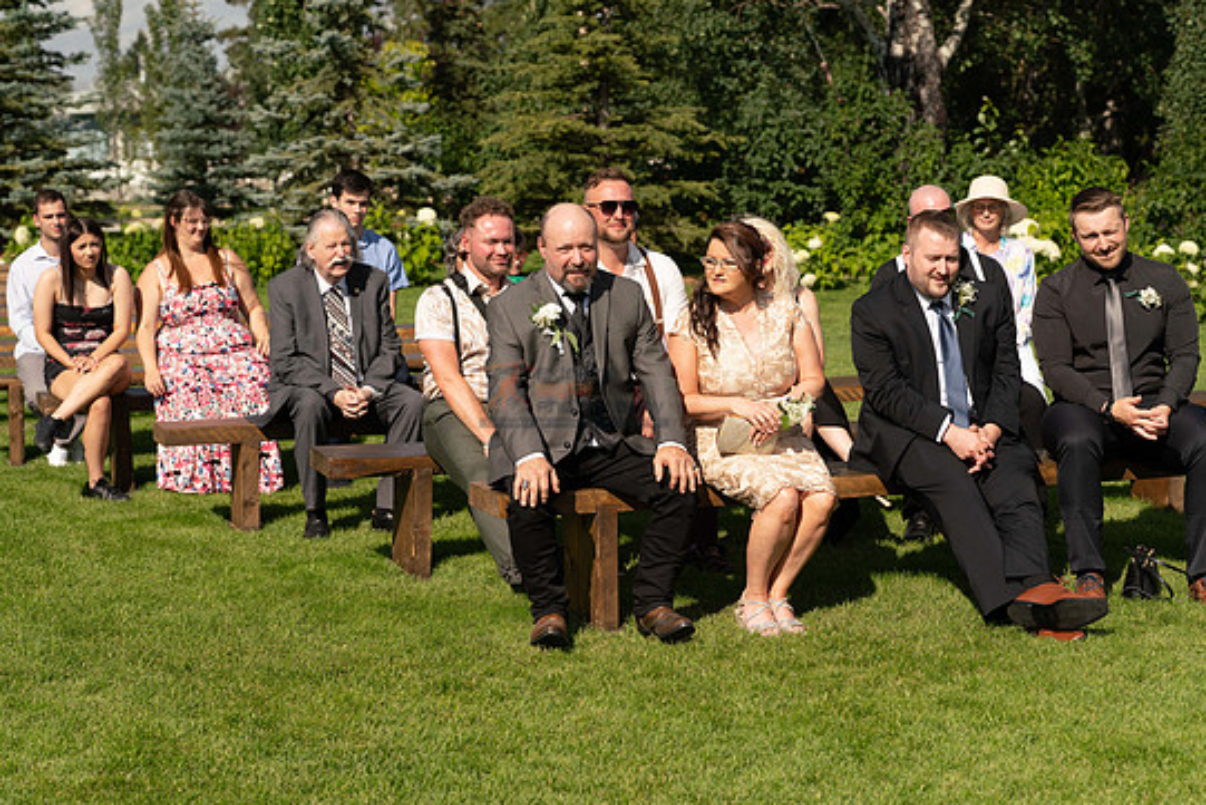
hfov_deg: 27.0
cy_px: 394
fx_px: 2513
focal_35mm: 75
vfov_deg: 18.2
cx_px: 575
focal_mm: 70
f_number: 4.5
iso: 400
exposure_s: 1/3200
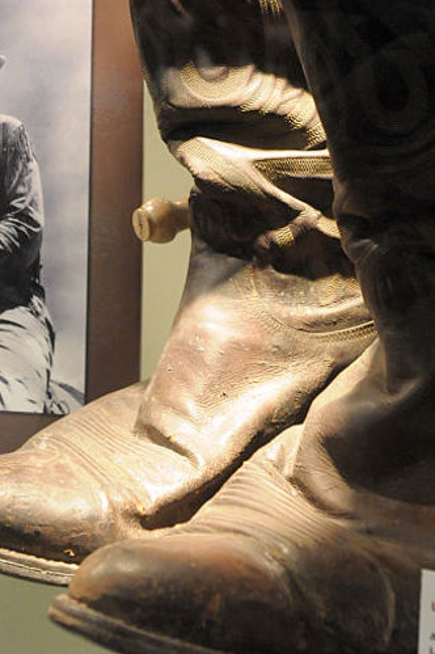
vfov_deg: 25.5
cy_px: 129
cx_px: 203
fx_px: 1416
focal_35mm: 78
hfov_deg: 17.5
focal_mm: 25
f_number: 4
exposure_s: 1/60
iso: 1600
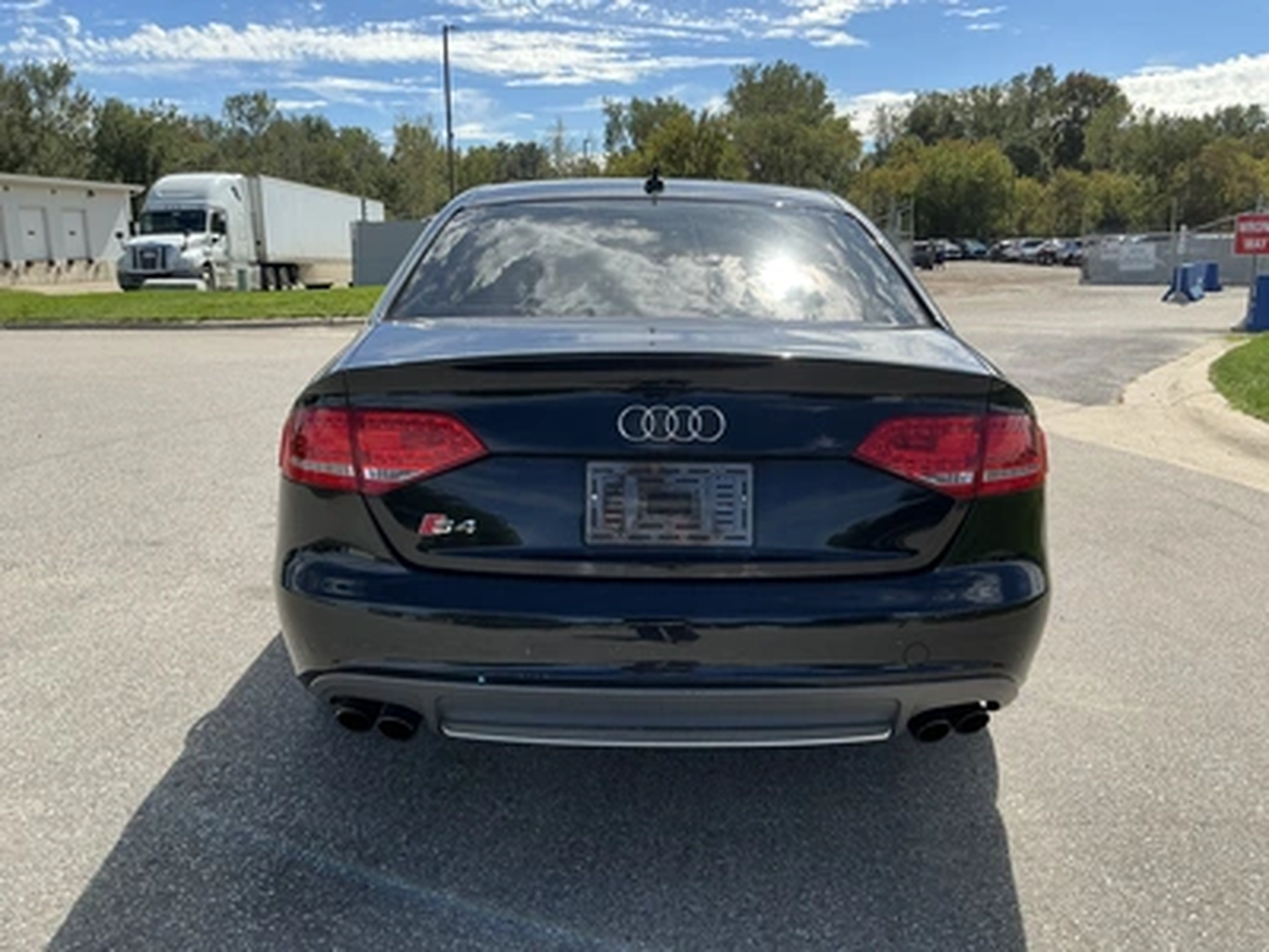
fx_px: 1026
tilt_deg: -8.1
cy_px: 476
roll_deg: +0.0
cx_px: 634
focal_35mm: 28
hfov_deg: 63.4
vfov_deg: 49.7
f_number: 1.8
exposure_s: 1/1626
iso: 25
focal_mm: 3
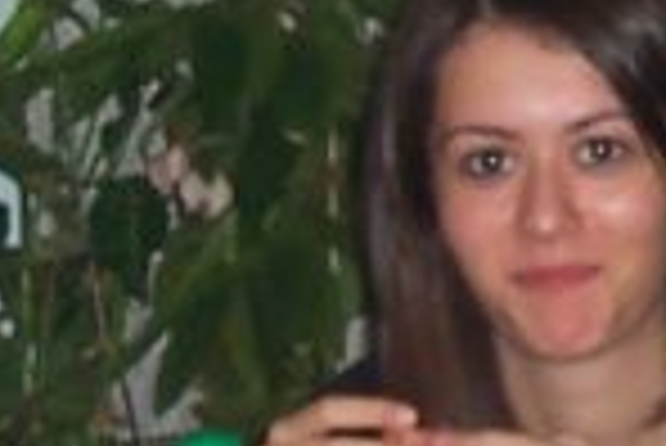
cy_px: 363
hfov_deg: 7.7
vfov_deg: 5.2
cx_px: 1030
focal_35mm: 263
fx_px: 4870
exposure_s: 1/30
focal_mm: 8
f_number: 2.8
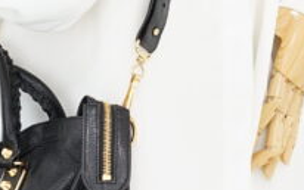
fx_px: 2097
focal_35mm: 253
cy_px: 0
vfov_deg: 5.2
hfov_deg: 8.3
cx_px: 137
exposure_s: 1/8
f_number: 5.6
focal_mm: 50
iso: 640
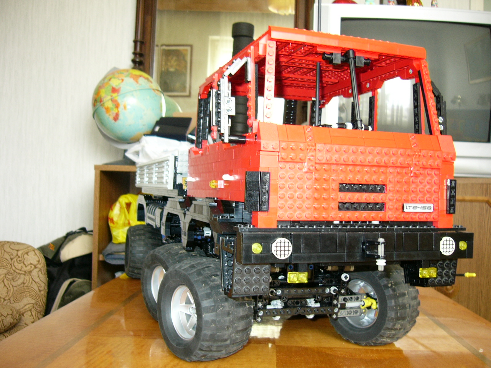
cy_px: 184
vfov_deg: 40.7
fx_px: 496
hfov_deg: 52.6
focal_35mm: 35
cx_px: 246
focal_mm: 5.8
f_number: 2.8
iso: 100
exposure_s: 1/4
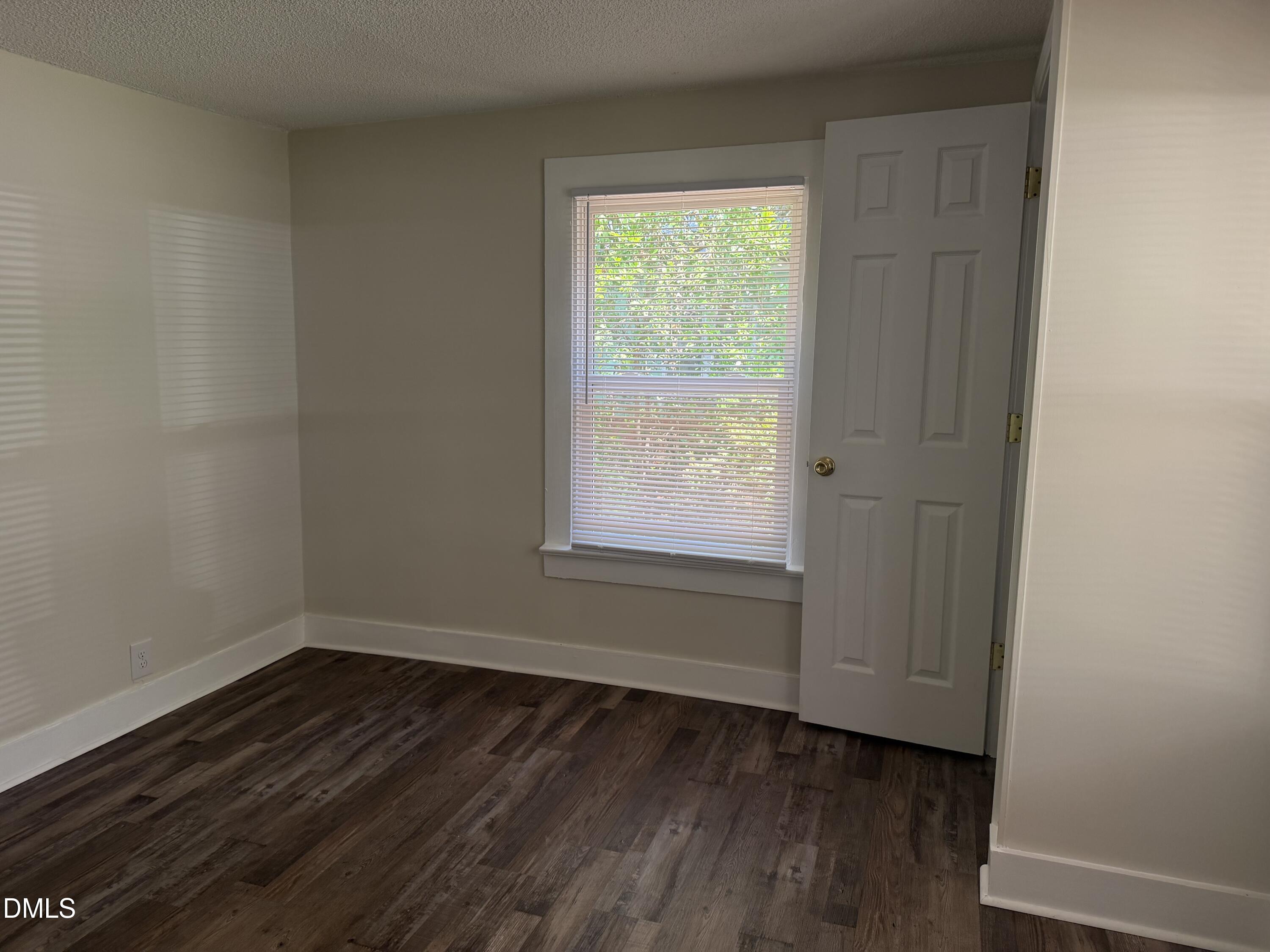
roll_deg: -0.5
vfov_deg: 56.8
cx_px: 635
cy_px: 476
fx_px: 881
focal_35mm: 24
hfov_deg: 71.6
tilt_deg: -9.1
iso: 125
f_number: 1.78
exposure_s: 1/121
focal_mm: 6.76
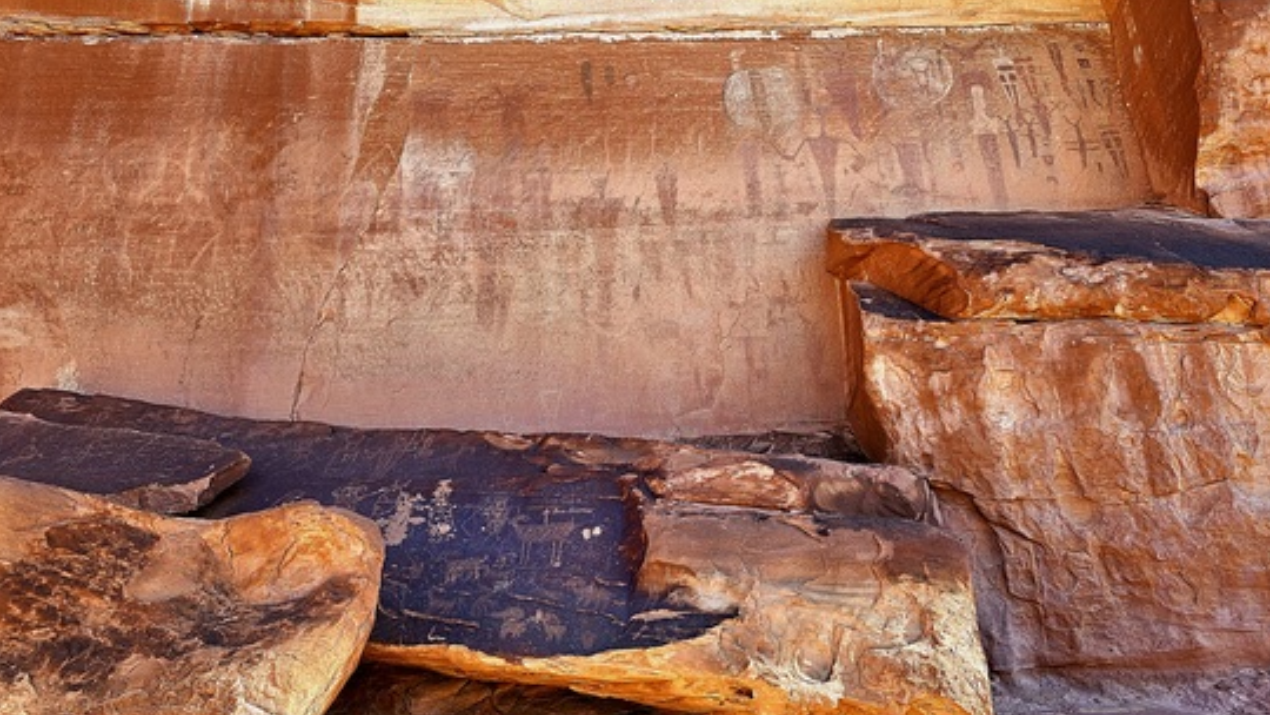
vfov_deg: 43.8
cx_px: 647
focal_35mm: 26
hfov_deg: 71.9
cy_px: 238
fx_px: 876
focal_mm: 6.3
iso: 20
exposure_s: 1/182
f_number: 1.7
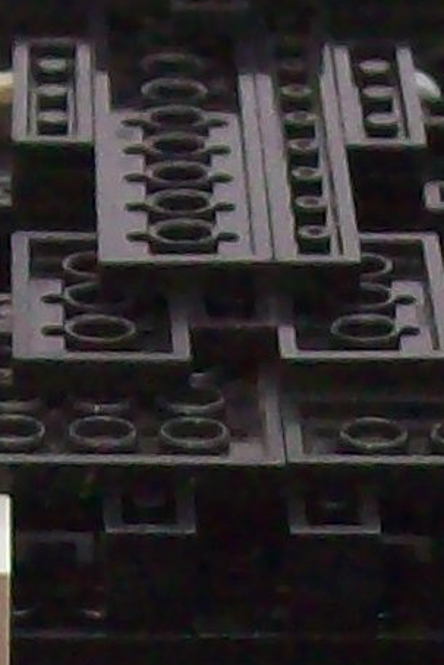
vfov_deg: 6.4
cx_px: 210
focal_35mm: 315
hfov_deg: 4.4
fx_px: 5823
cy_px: 1024
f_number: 3
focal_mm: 7.6
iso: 160
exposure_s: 1/37.6
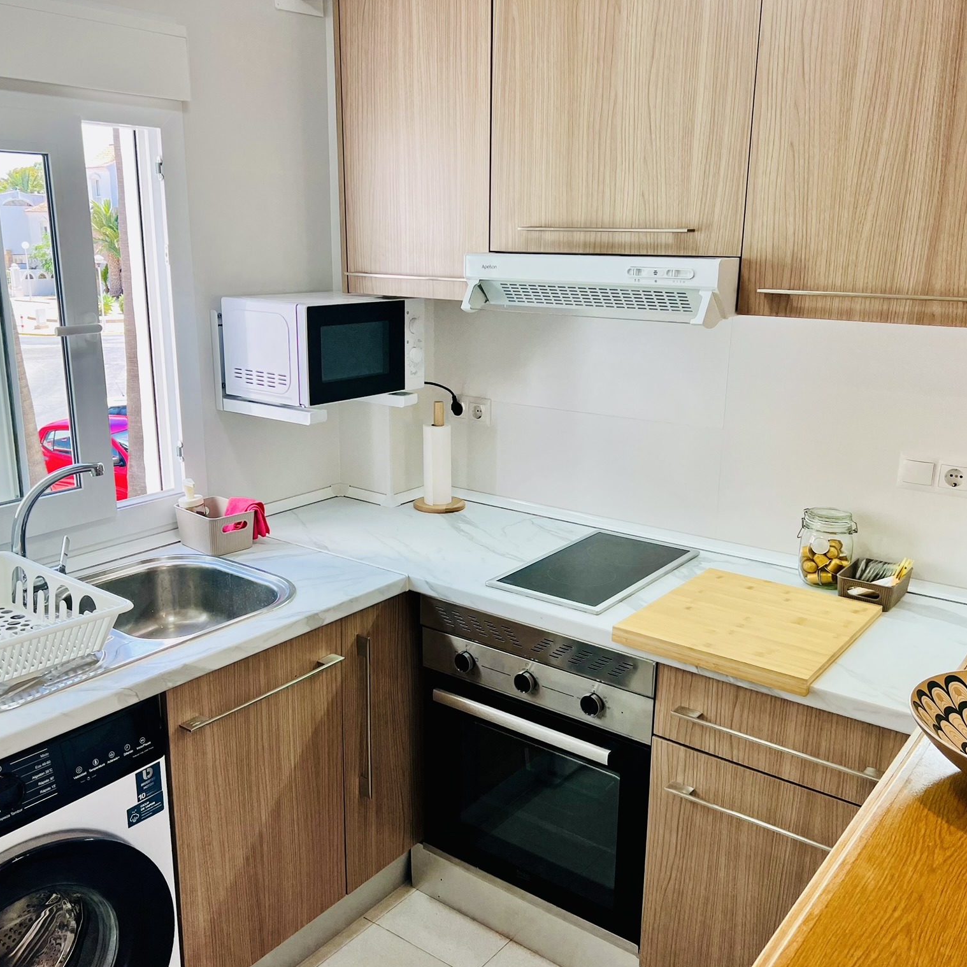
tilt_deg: -13.5
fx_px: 980
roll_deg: -0.4
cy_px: 485
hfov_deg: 52.5
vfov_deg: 52.5
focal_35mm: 31
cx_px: 470
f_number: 1.5
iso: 50
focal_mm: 5.7
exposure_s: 1/322
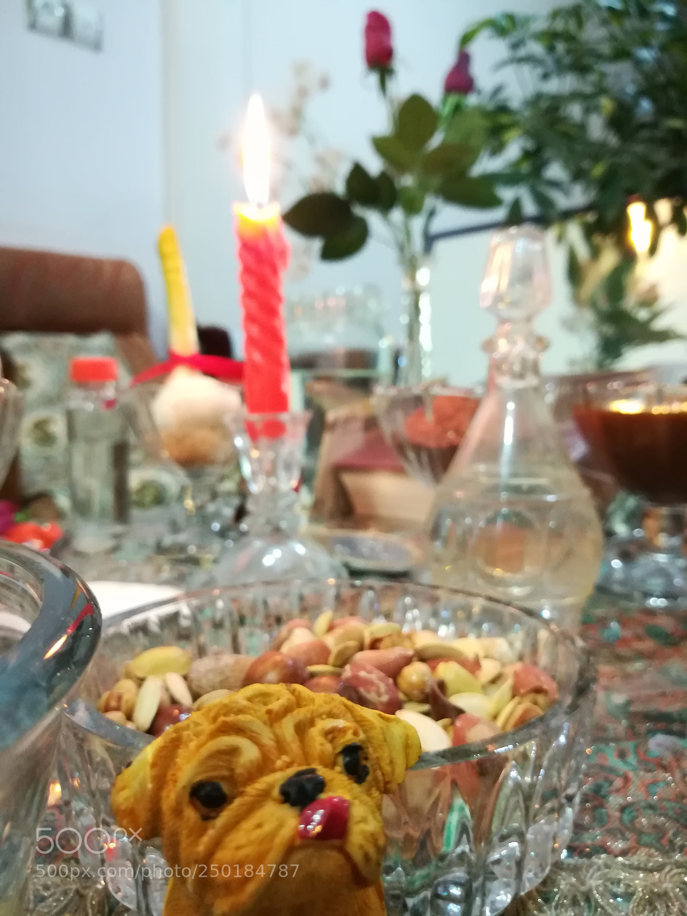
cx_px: 344
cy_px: 458
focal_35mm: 26
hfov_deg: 53.1
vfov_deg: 67.3
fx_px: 688
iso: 500
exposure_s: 1/14.3
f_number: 2.2
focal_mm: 3.83
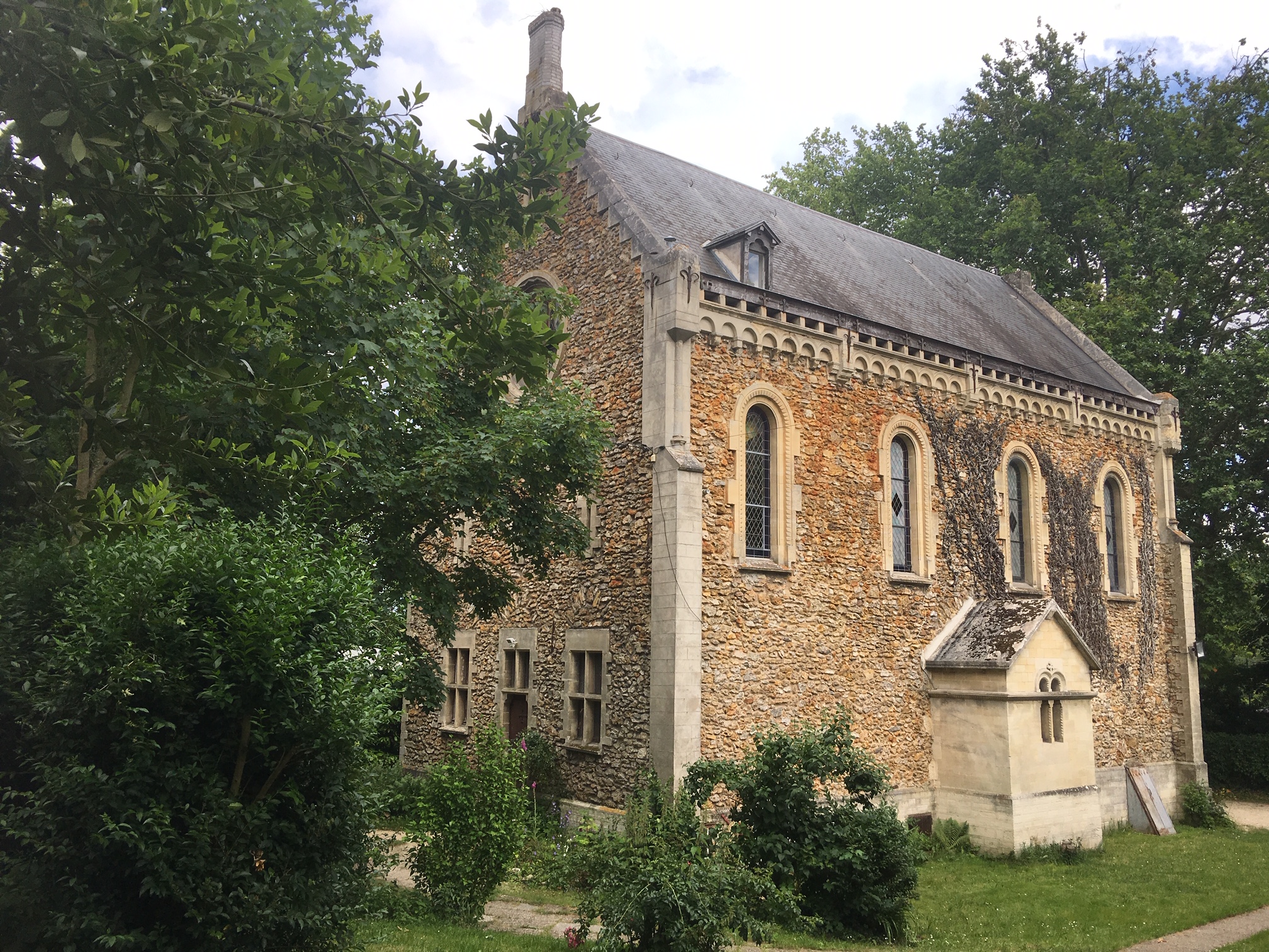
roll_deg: -0.6
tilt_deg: +9.5
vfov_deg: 48.2
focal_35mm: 29
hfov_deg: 61.7
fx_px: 1063
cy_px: 476
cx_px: 634
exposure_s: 1/769
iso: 25
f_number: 2.2
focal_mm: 4.15
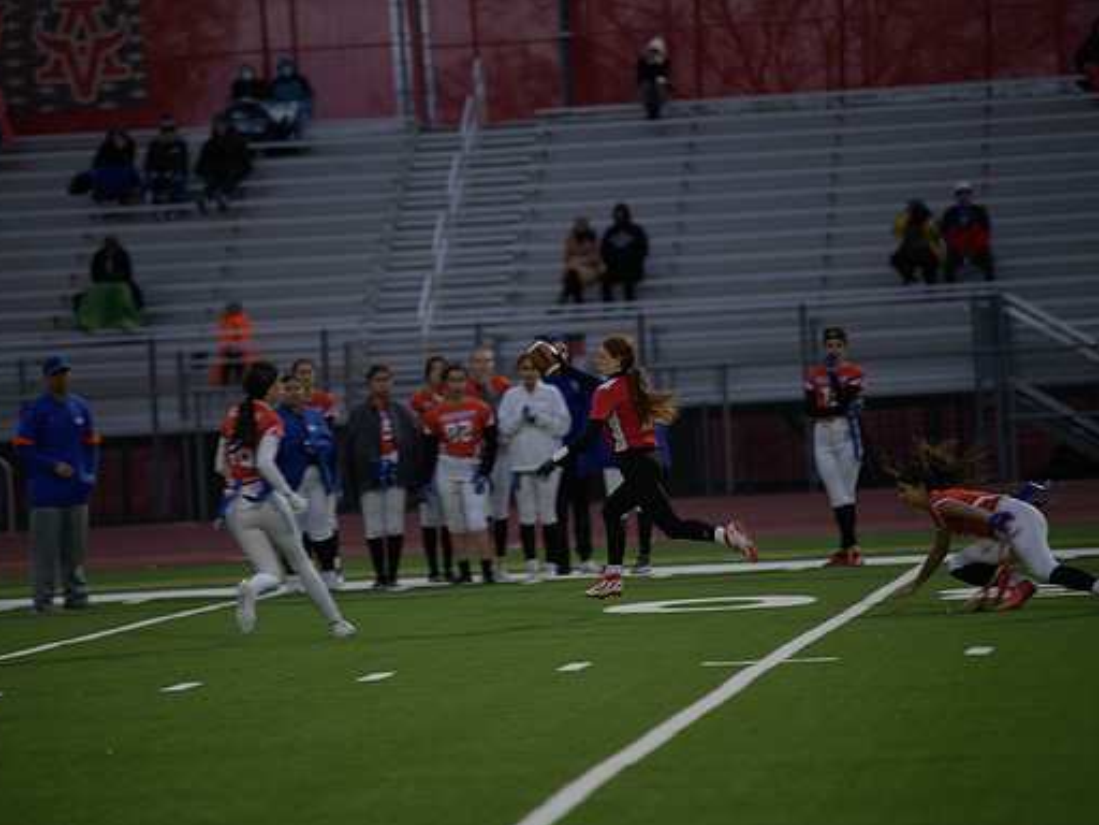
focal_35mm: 218
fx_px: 6921
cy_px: 414
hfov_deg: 9.1
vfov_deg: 6.8
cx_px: 522
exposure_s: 1/200
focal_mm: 200
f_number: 2.8
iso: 200
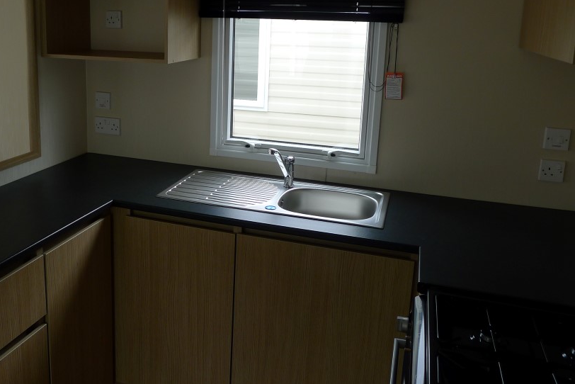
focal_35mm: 34
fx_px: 543
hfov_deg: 54.8
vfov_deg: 38.5
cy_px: 131
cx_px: 201
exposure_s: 1/160
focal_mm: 5.1
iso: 80
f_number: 2.8
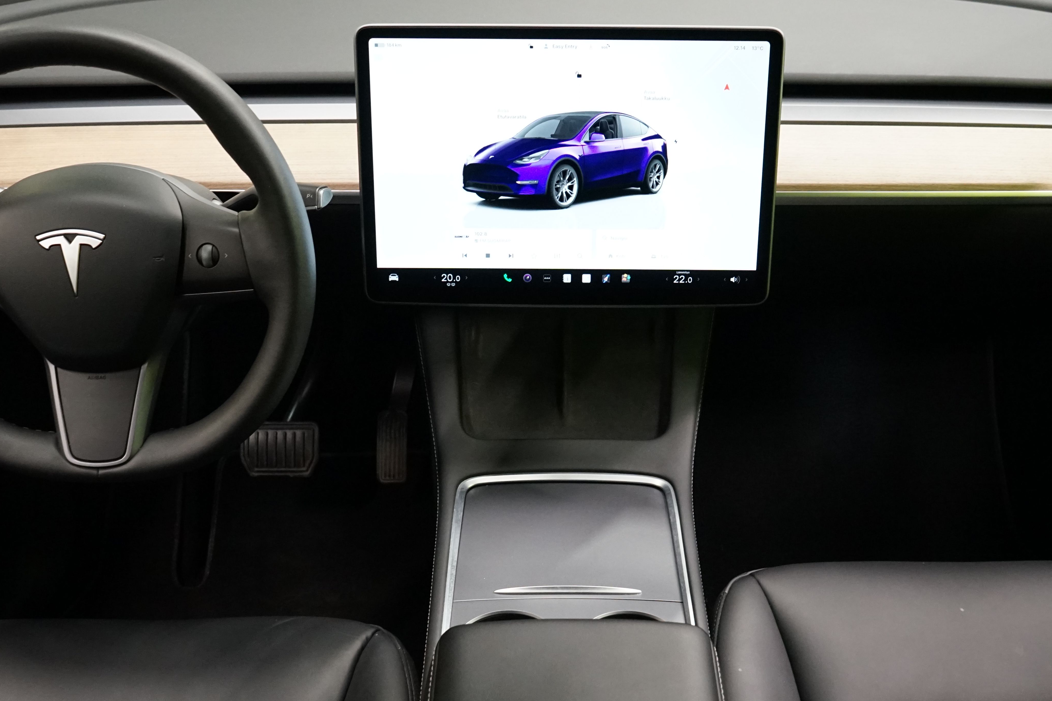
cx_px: 554
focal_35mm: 41
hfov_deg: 47.4
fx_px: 1198
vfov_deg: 32.3
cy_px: 472
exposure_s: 1/50
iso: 3200
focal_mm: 28
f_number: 6.3
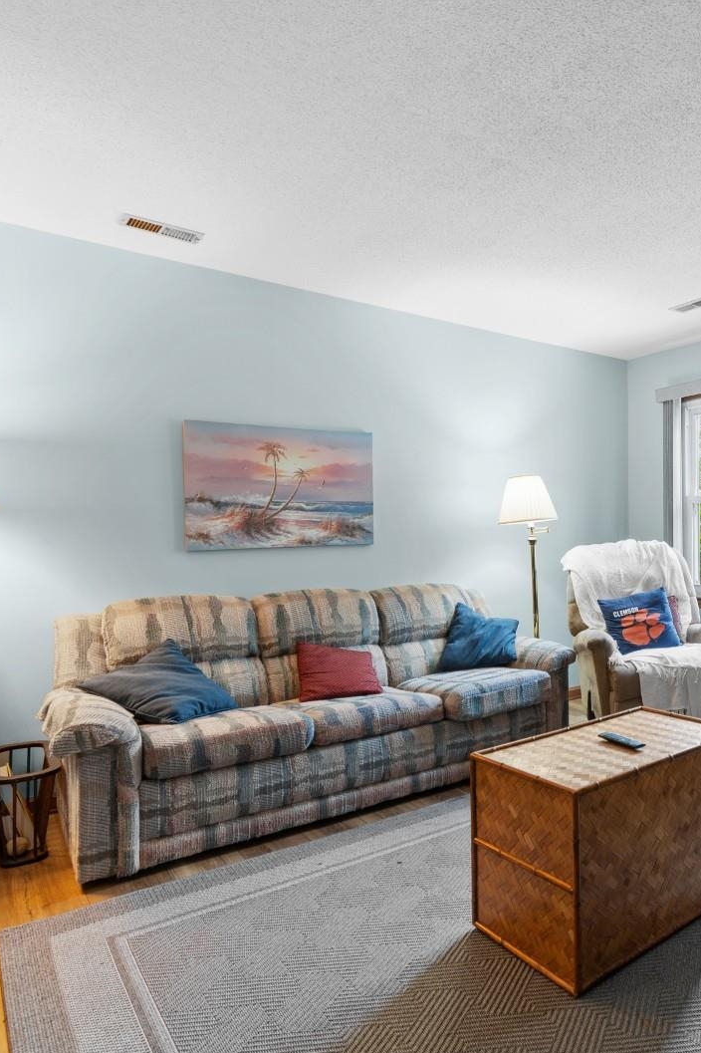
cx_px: 590
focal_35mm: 23
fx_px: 672
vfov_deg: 76.1
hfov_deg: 50.6
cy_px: 529
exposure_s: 1/3
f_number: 4.5
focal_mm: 10
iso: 100
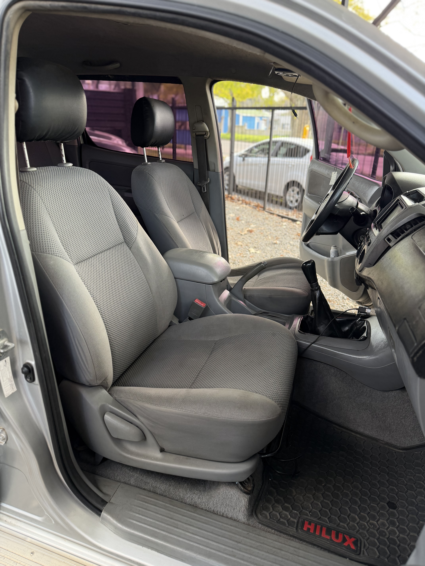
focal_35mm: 24
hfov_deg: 56.8
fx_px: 393
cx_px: 212
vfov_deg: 71.6
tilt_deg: -21.7
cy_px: 283
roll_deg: -1.6
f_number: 1.78
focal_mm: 6.76
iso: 100
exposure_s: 1/121
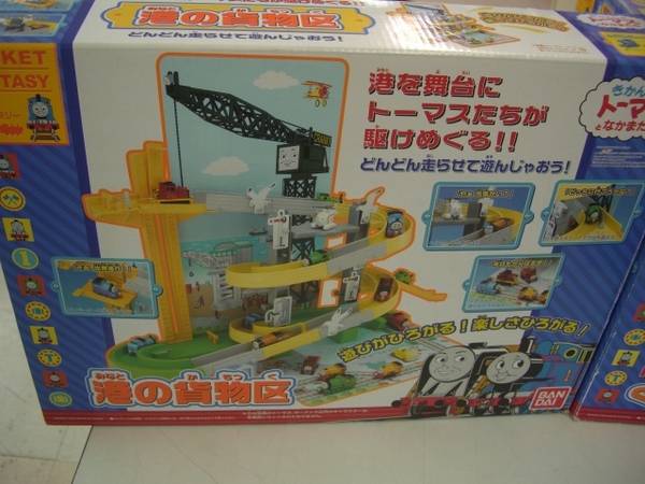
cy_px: 242
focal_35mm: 38
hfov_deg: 49.0
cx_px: 322
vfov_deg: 37.7
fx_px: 708
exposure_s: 1/80
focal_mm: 7.9
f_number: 2.8
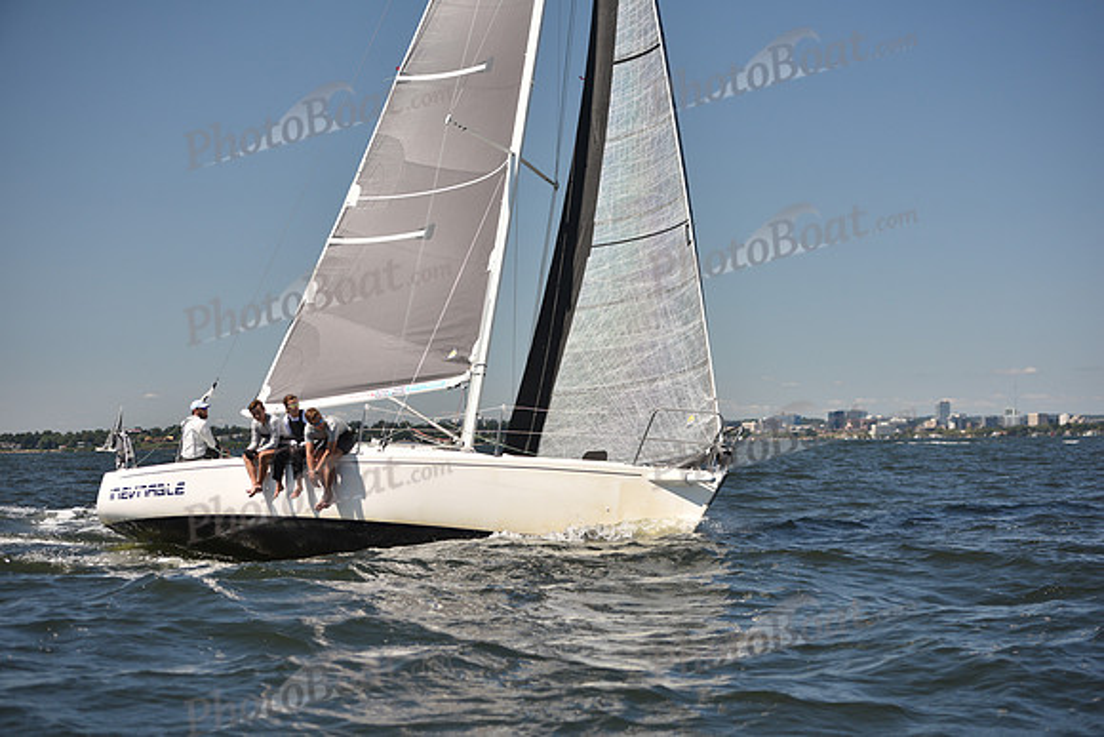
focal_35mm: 70
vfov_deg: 19.5
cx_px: 552
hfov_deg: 28.8
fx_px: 2147
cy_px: 368
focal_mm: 70
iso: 250
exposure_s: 1/1600
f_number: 3.5
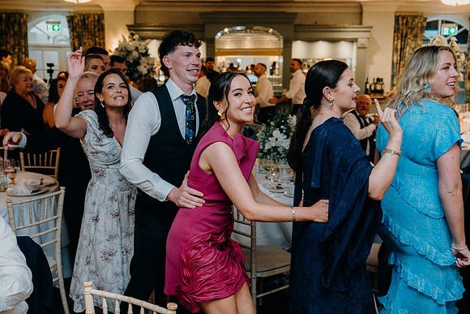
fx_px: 509
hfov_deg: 49.5
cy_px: 157
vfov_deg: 34.2
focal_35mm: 39
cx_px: 235
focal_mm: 39
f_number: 3.5
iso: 2500
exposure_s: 1/160
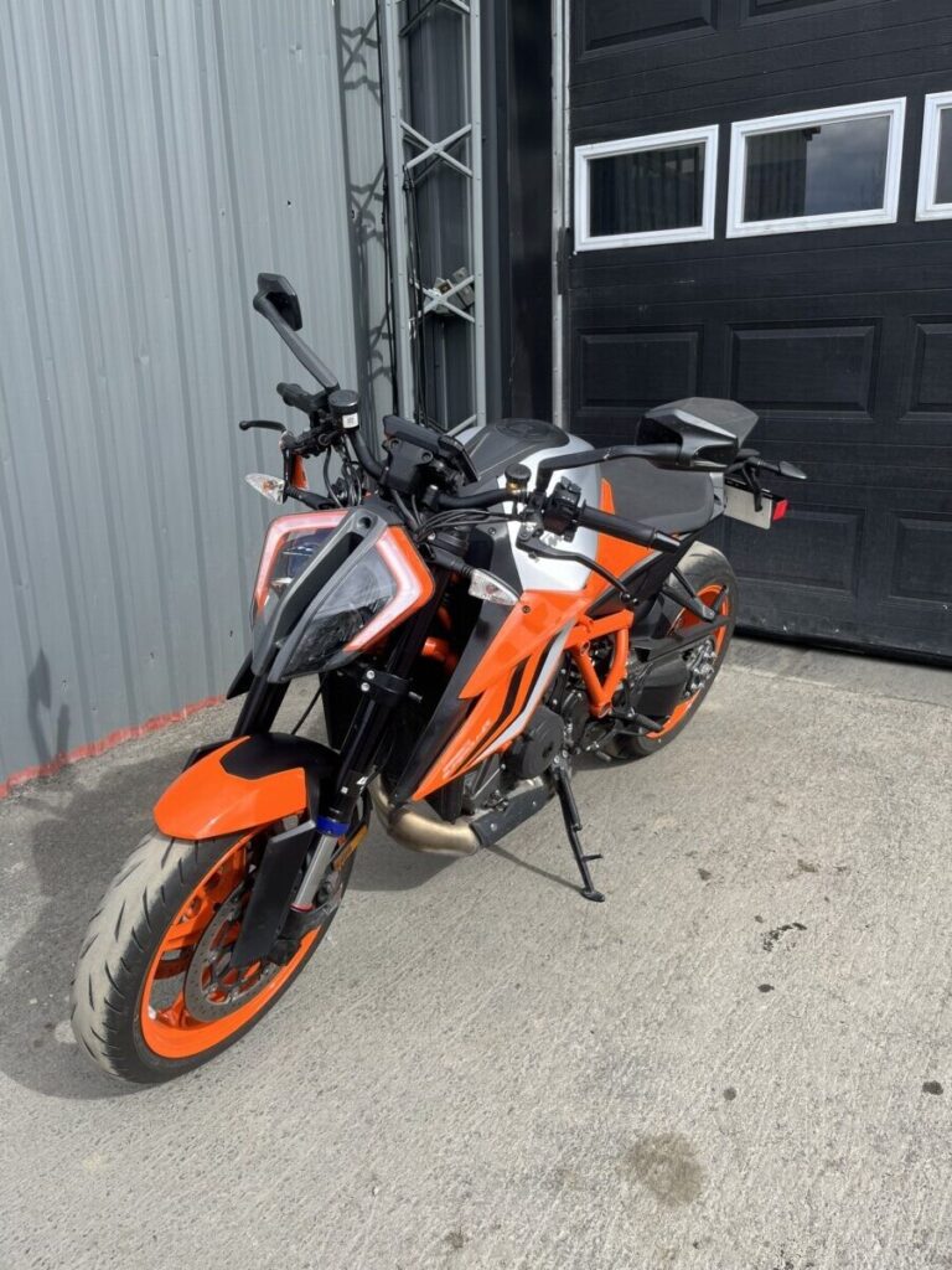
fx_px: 953
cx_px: 476
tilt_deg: -17.9
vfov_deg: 67.3
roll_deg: +2.6
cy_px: 635
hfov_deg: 53.1
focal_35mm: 26
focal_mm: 5.1
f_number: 1.6
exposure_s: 1/1117
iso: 50
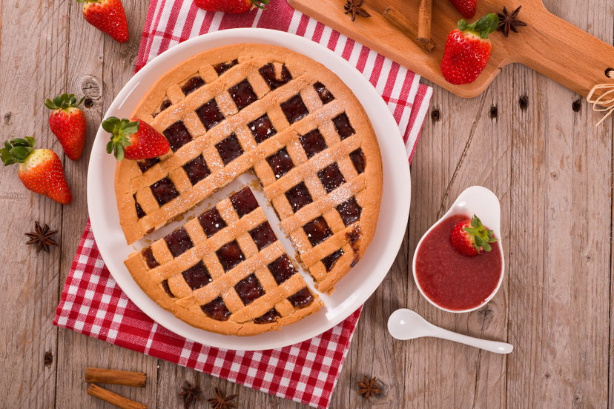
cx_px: 307
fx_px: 1279
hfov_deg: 27.0
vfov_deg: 18.2
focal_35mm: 75
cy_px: 204
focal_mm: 50
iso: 200
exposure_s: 1/160
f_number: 10
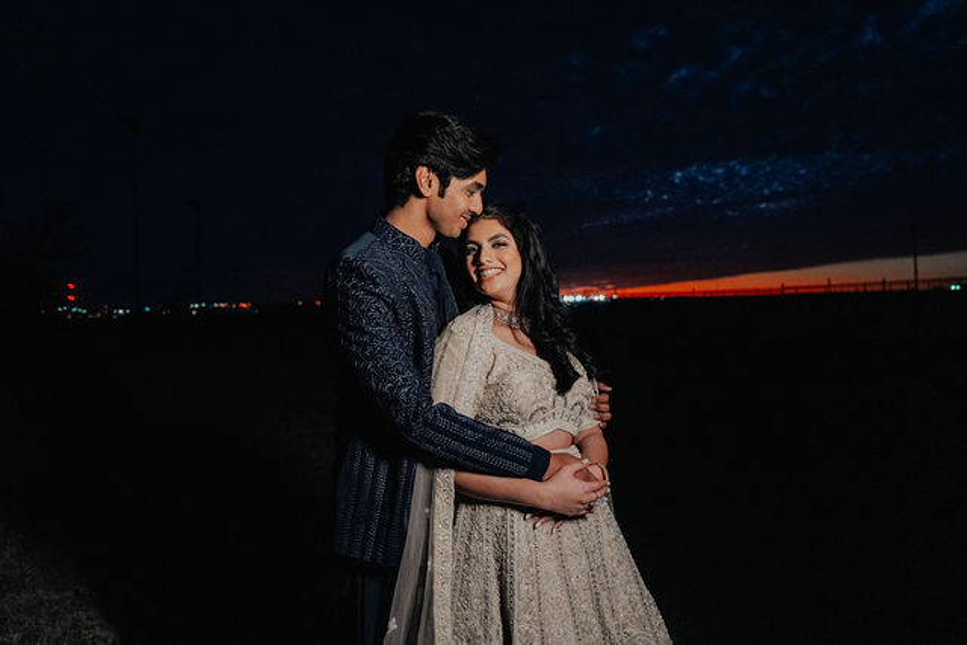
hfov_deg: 67.0
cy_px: 298
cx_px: 430
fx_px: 727
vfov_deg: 47.8
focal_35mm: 27
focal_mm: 24
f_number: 2.8
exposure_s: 1/200
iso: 2000
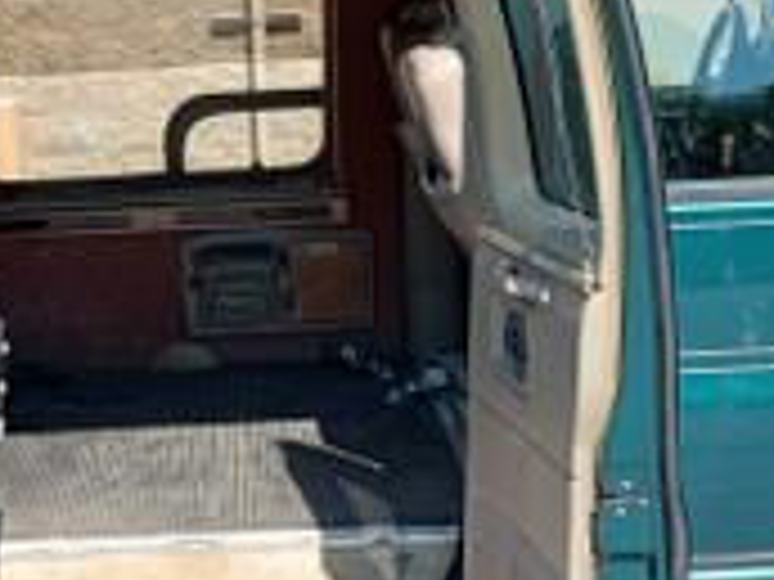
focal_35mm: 82
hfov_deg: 23.6
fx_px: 1833
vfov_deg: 17.8
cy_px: 504
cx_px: 212
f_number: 2.2
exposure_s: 1/769
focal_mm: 3.71
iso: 104
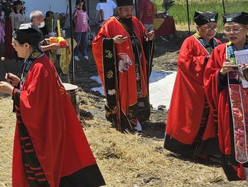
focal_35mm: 72
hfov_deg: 22.2
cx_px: -126
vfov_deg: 19.7
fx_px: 516
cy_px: -12
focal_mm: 6.3
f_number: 1.7
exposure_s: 1/681
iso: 10
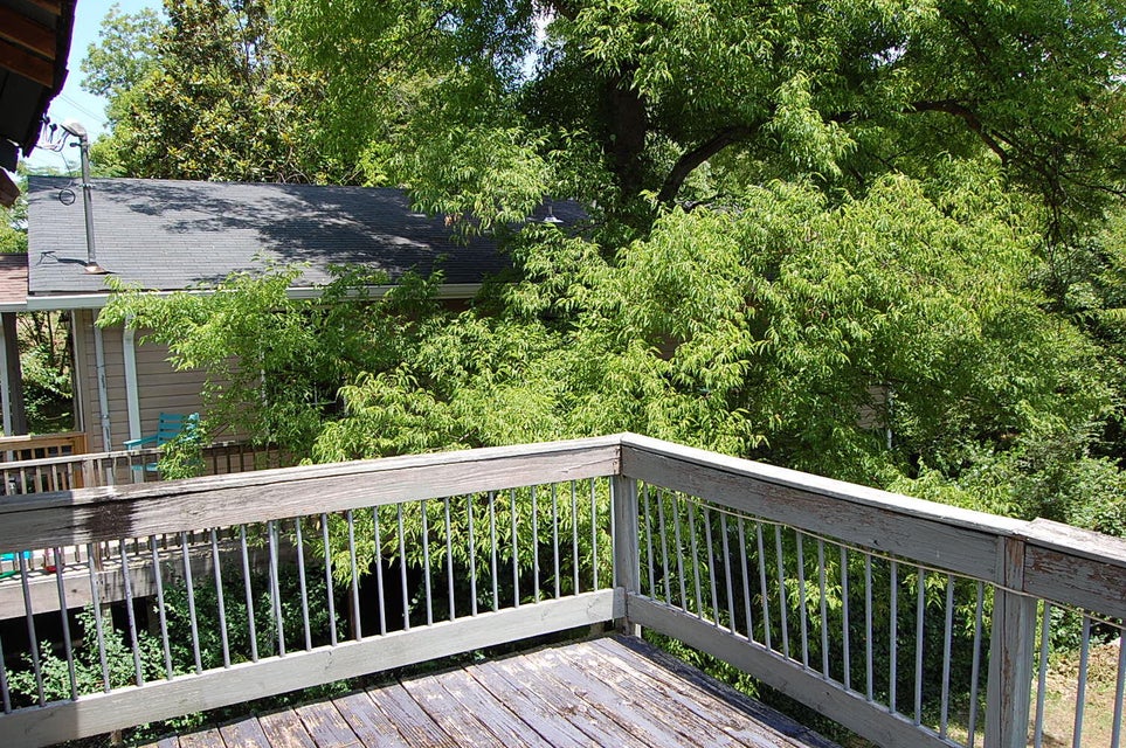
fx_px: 844
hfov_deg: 67.4
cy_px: 374
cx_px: 563
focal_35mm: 27
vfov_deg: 47.8
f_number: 7.1
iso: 200
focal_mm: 18
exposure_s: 1/200
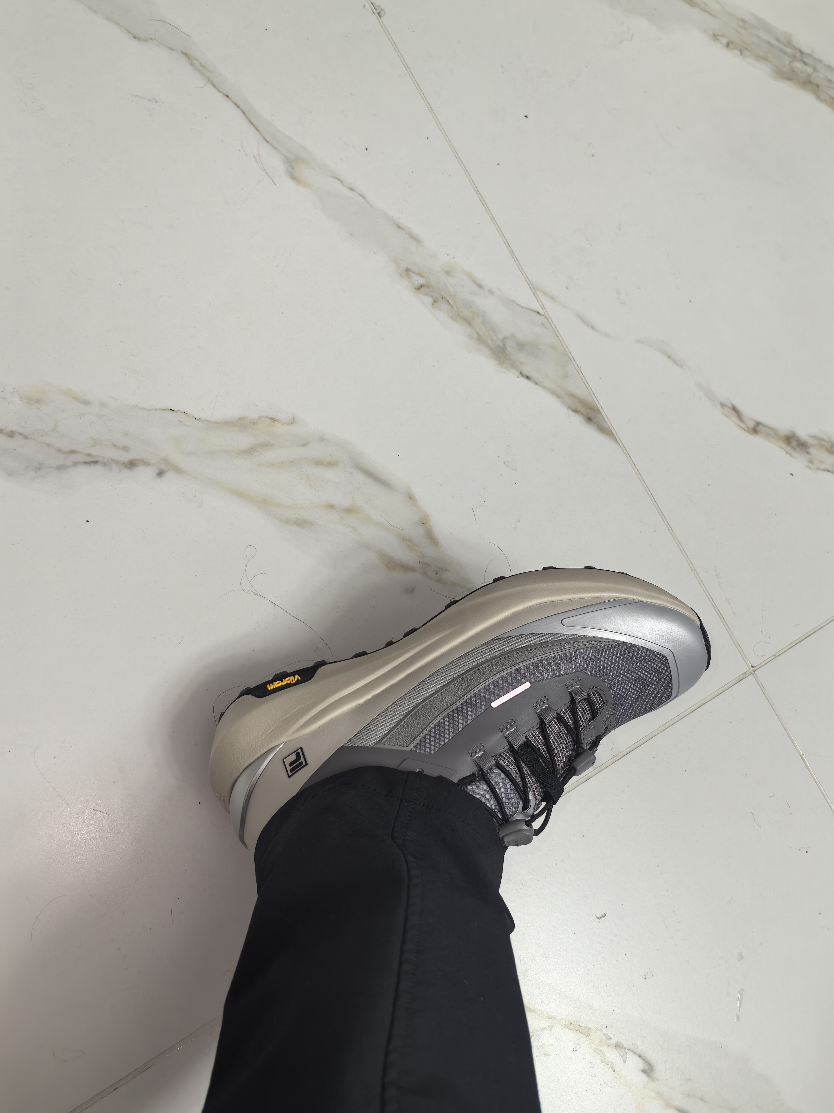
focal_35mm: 27
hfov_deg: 51.4
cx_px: 417
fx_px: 867
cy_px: 556
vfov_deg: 65.3
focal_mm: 5.75
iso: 100
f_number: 2
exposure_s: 1/100
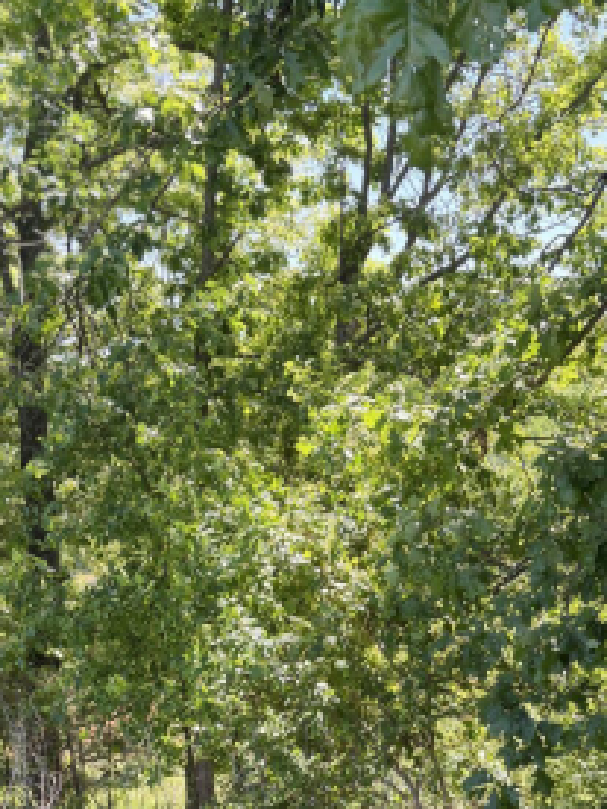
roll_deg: +2.0
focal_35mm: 58
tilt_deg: -12.7
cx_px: 325
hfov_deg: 25.2
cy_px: 734
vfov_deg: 31.6
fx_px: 1356
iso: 100
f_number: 1.78
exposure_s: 1/555
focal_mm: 6.76
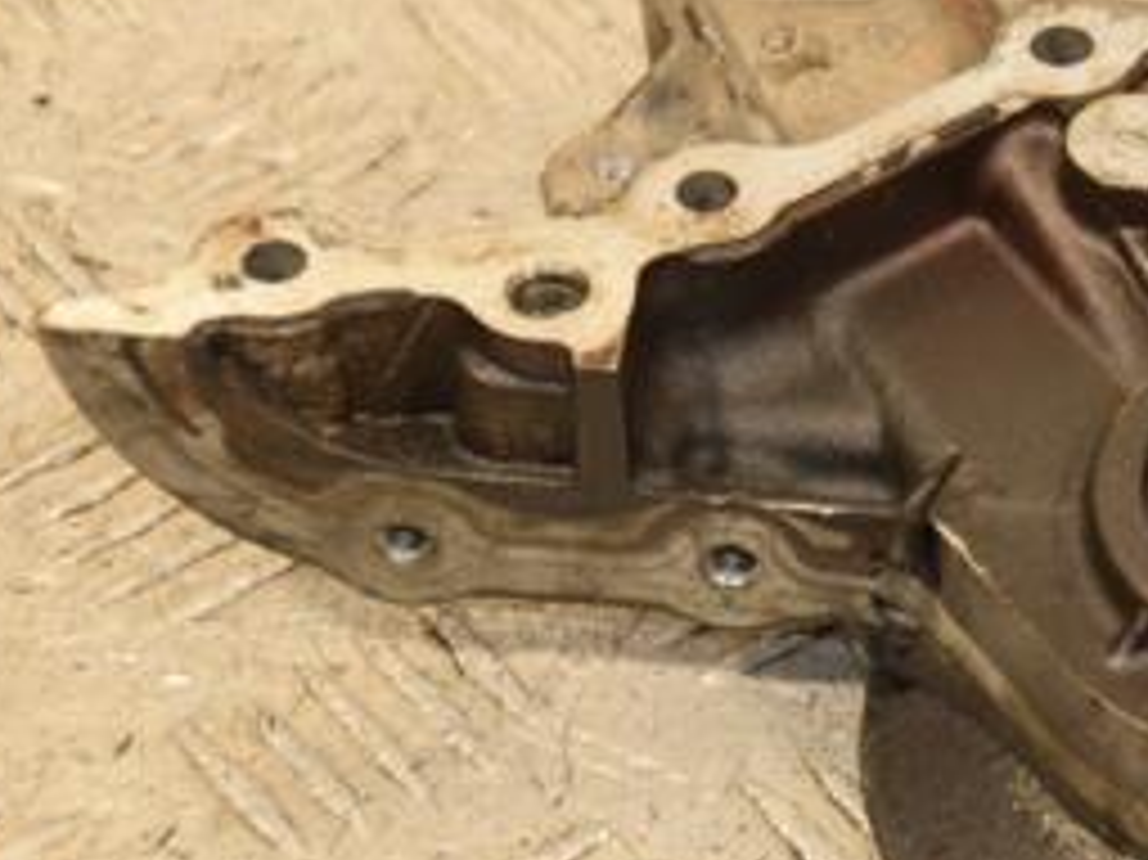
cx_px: 1283
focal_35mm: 238
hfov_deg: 8.3
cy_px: 351
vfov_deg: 6.2
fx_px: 7889
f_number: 5.3
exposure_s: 1/100
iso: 800
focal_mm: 70
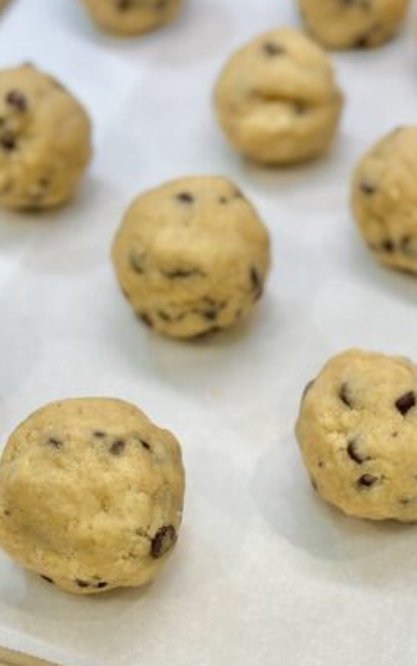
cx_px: 260
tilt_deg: -48.9
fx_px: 1180
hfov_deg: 20.0
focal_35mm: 65
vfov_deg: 31.5
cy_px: 376
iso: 64
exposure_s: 1/120
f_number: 1.78
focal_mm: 6.86
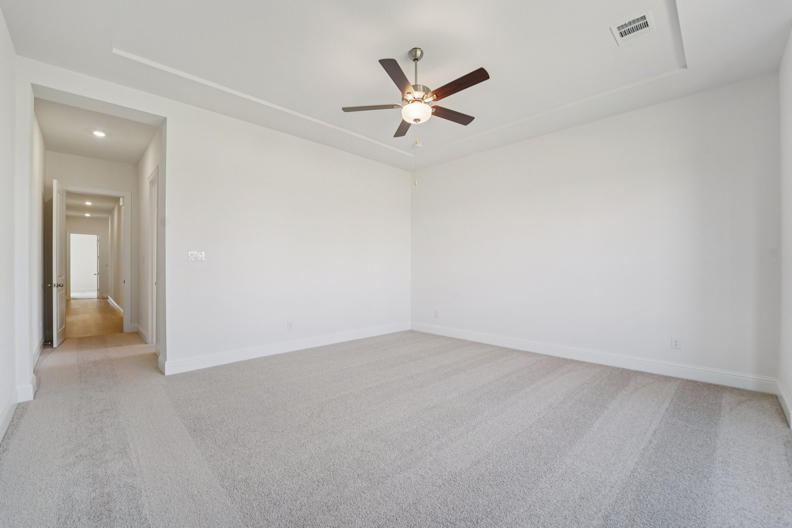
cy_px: 264
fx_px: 308
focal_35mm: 14
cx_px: 396
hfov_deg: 104.3
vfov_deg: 81.2
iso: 500
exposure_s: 1/80
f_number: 8
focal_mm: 14
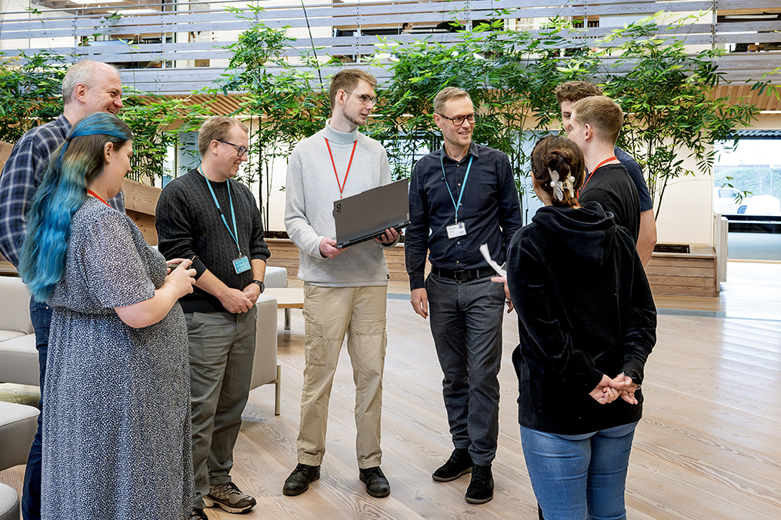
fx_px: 716
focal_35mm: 33
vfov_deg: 39.9
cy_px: 262
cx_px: 369
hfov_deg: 57.2
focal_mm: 31
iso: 3200
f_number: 5.6
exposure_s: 1/100
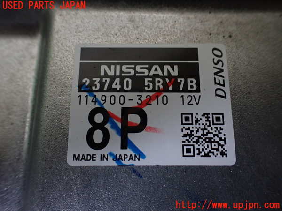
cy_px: 106
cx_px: 141
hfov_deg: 60.0
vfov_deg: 46.8
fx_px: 244
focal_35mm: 30
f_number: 2.3
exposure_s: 1/125
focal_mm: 5.4
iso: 400
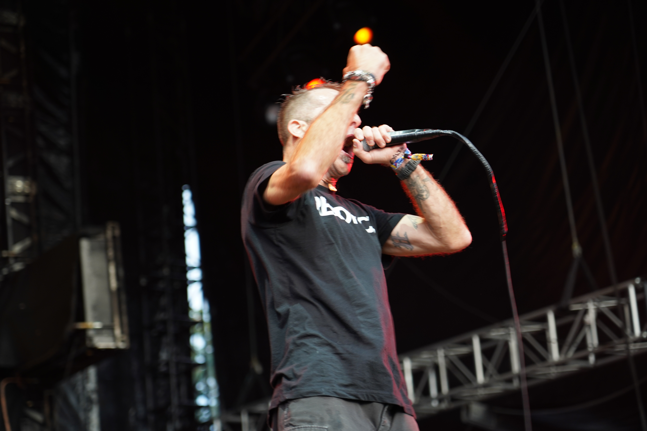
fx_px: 1887
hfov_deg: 19.5
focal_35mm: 105
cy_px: 216
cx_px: 324
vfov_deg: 13.0
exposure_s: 1/125
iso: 800
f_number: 4
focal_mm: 105
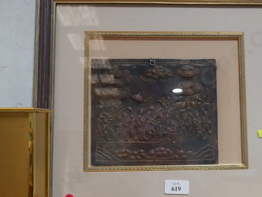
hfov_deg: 40.1
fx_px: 356
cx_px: 167
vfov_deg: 30.9
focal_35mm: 47
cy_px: 108
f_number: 4
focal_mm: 17
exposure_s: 1/60
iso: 400
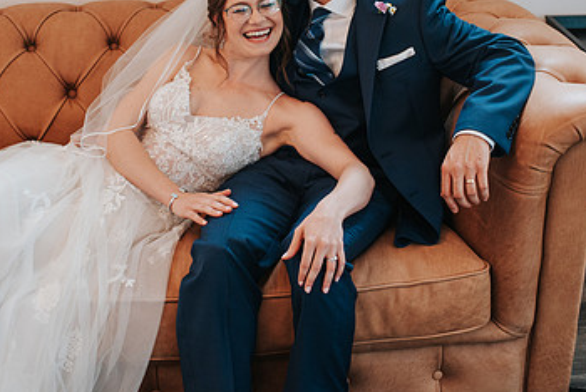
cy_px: 83
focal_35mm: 58
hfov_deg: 34.4
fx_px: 945
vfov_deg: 23.1
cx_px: 266
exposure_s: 1/125
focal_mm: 35
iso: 1000
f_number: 3.2
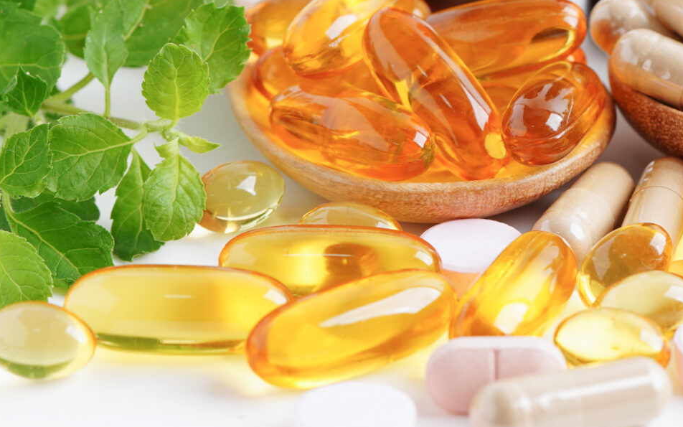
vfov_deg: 9.5
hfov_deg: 15.2
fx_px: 2550
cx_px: 455
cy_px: -35
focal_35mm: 137
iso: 100
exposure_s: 1/80
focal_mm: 50
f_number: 6.3
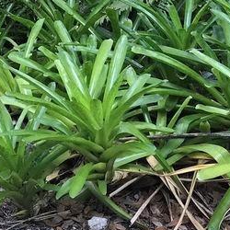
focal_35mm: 114
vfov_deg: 14.1
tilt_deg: -7.6
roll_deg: +1.3
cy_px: -133
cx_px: 37
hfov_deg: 15.2
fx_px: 857
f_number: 1.8
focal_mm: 3.99
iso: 25
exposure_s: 1/60
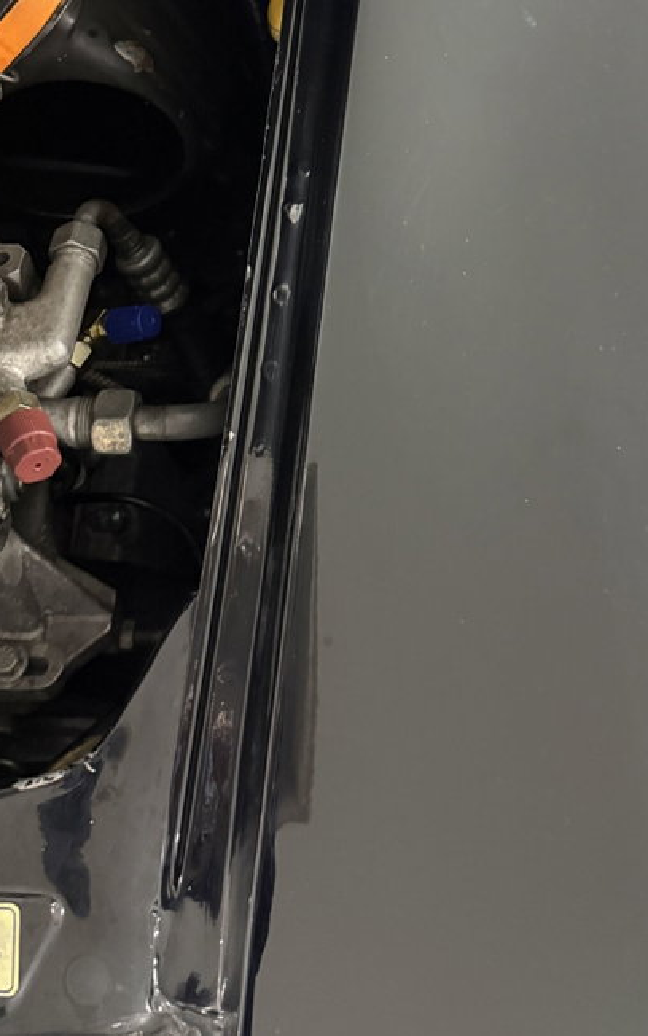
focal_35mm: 40
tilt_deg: -46.6
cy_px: 255
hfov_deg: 32.0
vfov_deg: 47.4
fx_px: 1130
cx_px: 296
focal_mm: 6.76
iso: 1000
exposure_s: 1/33
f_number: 1.78
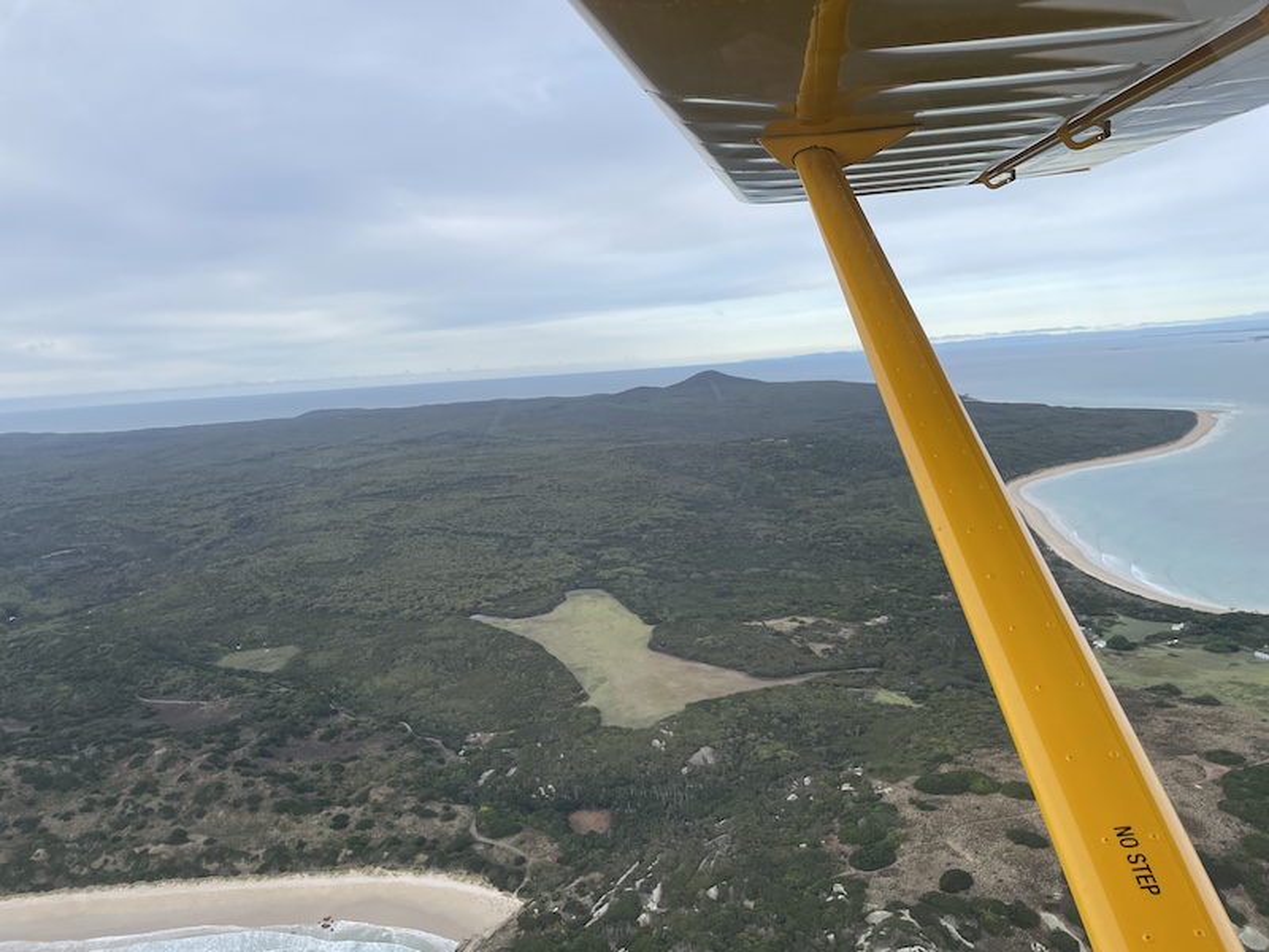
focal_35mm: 26
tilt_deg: -8.8
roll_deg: +4.1
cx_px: 634
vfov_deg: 53.1
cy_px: 476
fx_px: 953
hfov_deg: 67.3
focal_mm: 4.2
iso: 32
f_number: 1.6
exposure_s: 1/1490
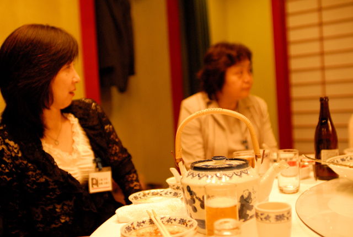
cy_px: 118
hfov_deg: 46.3
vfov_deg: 32.0
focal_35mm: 42
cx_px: 176
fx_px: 412
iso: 800
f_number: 2
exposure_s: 1/80
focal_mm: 28
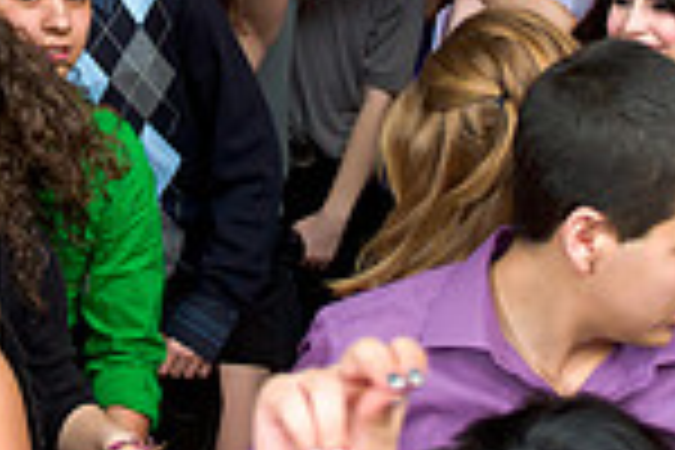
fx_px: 1744
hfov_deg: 21.7
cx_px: 153
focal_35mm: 93
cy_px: 14
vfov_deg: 14.5
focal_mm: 24
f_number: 3.2
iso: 1600
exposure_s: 1/100
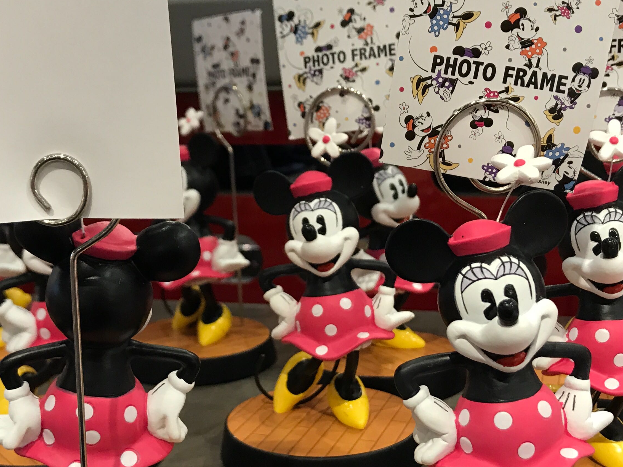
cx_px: 316
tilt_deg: -15.3
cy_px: 321
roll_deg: +1.2
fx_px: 900
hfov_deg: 38.2
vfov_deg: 28.9
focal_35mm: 50
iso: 40
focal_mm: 3.99
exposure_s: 1/17
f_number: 1.8
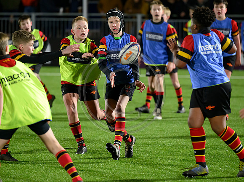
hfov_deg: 8.9
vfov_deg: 6.7
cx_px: 144
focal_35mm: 222
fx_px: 1559
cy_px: 86
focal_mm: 195
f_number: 3.2
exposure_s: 1/1250
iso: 6400
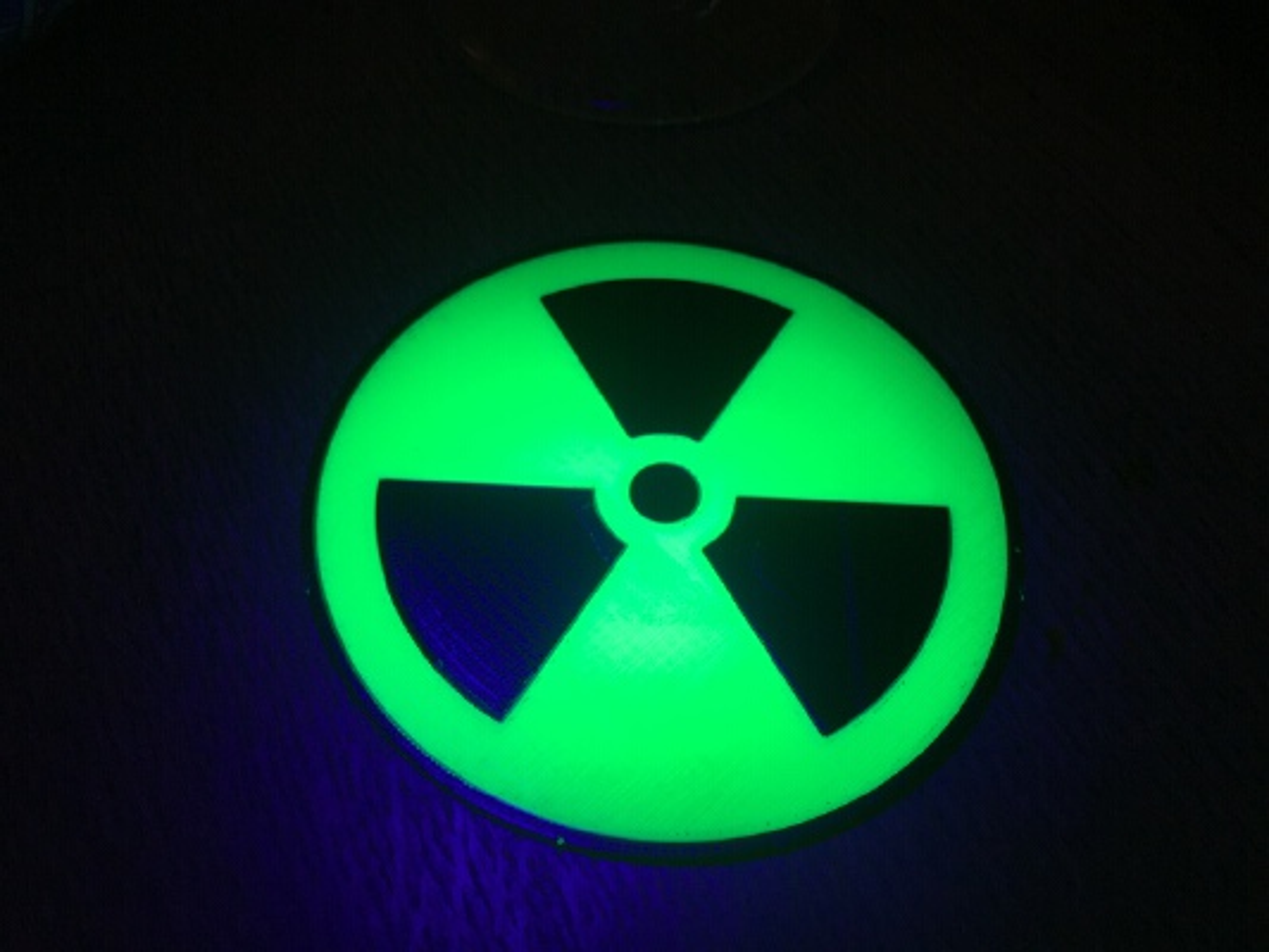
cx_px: 634
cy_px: 476
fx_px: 1063
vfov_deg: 48.2
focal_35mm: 29
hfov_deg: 61.6
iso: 32
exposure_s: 1/302
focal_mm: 4.15
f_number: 2.2
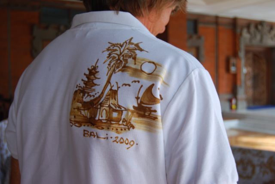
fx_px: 367
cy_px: 92
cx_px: 138
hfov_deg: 41.1
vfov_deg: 28.1
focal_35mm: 48
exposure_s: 1/100
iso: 100
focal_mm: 32
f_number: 4.5
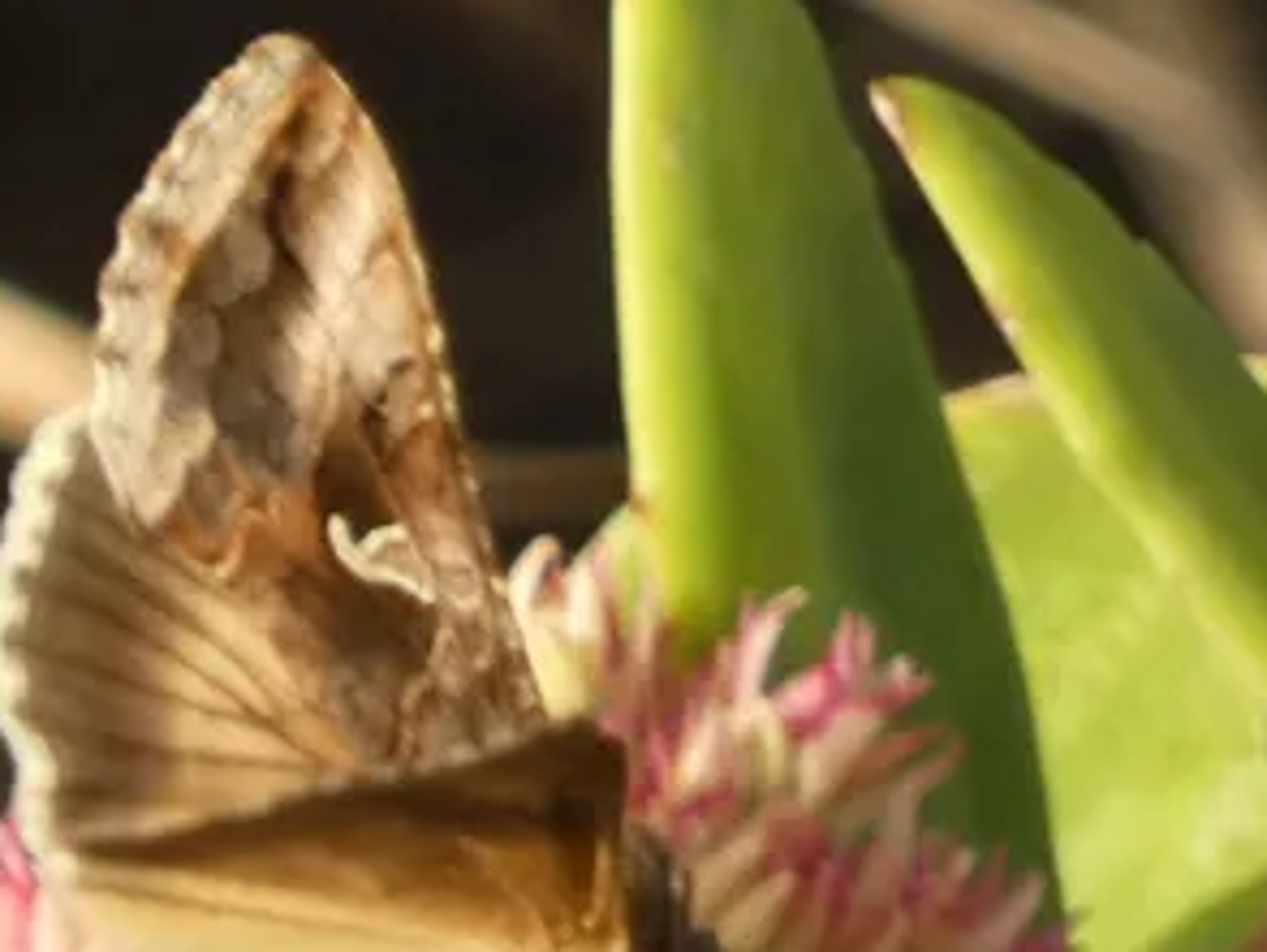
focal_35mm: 2610
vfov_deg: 0.6
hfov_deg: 0.8
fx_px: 95608
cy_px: 887
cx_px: 664
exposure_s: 1/125
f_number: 5.9
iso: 125
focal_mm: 215
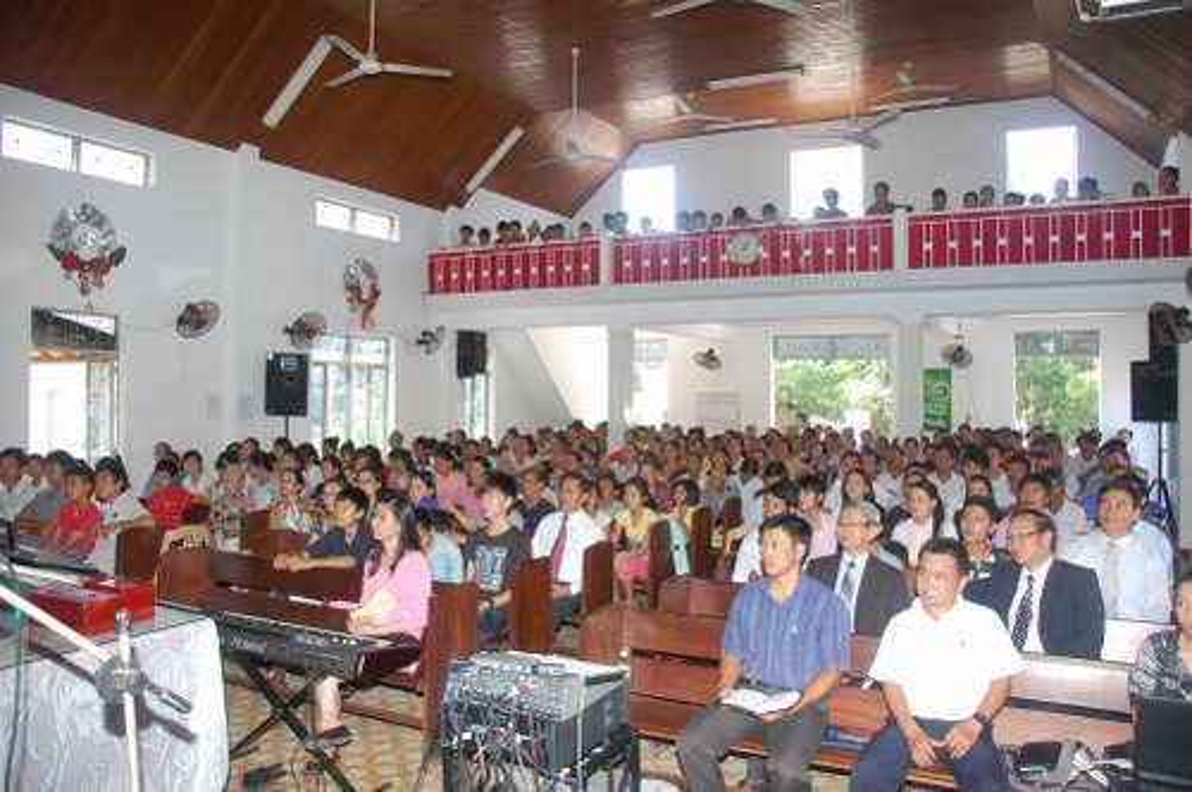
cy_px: 396
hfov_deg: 67.4
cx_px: 596
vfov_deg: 47.8
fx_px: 893
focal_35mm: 27
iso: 400
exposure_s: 1/80
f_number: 4.5
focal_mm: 18
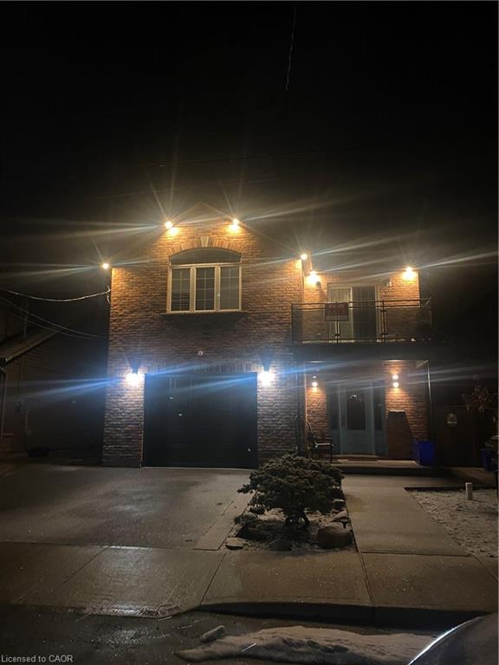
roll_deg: -0.6
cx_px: 250
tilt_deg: +9.7
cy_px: 332
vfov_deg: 67.3
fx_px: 500
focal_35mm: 26
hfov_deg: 53.1
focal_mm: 4.25
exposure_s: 1/30
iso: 1000
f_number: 1.8
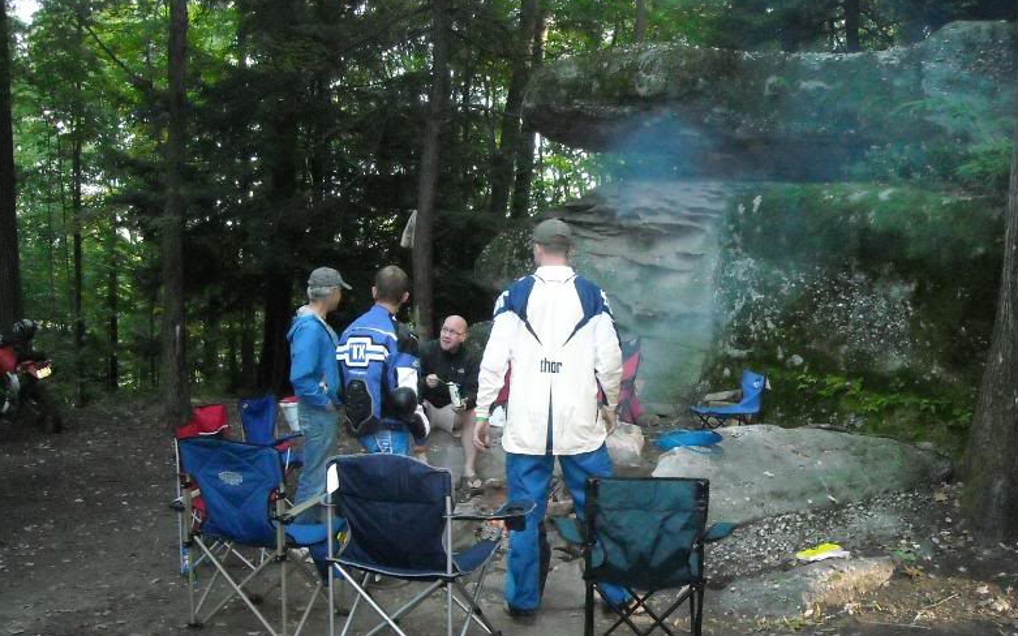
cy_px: 378
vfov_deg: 33.5
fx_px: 1054
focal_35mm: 38
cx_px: 514
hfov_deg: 51.5
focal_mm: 5.7
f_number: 2.8
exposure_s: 1/60
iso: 766
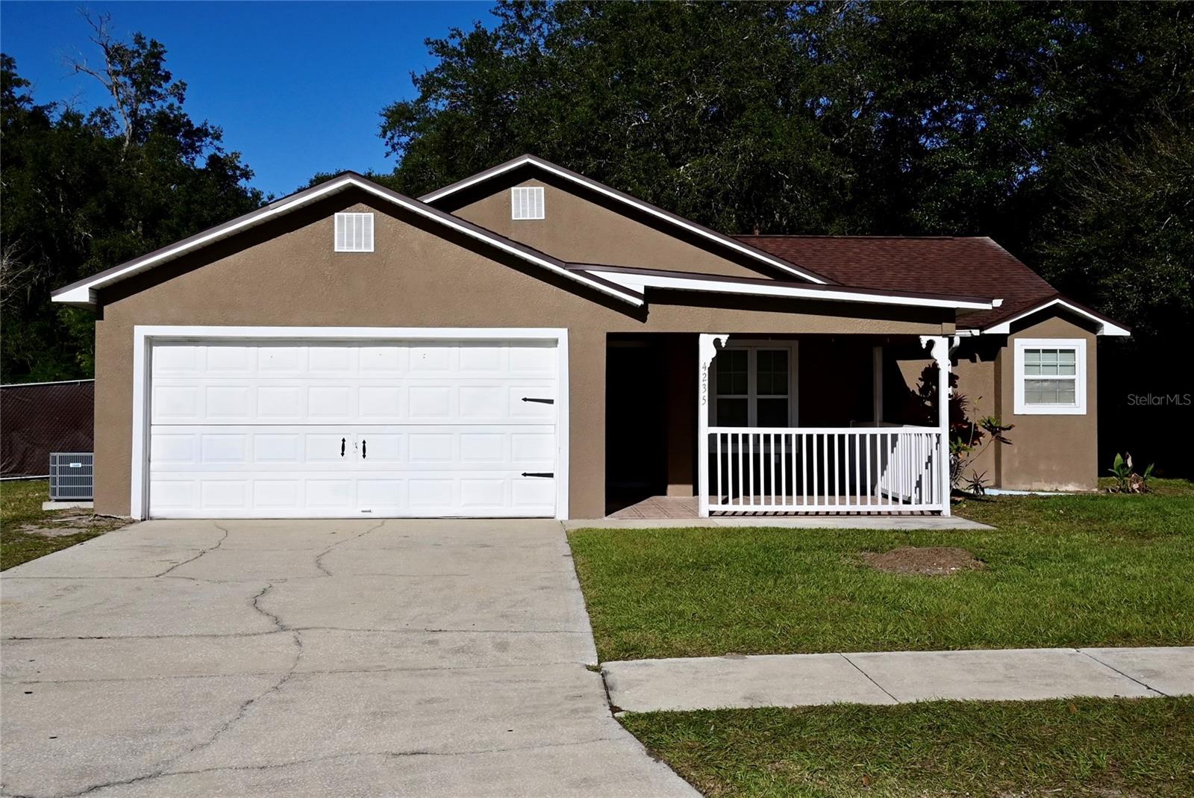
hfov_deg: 49.5
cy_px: 399
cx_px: 597
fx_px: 1294
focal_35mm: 39
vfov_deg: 34.3
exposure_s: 1/1600
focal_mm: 26
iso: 500
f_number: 13
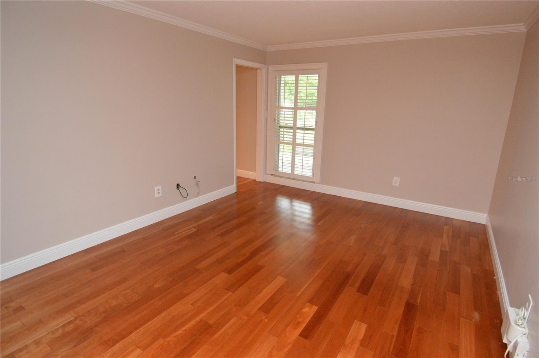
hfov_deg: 90.1
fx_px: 269
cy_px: 179
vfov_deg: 67.3
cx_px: 270
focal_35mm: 18
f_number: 4
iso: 3200
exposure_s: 1/60
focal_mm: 12
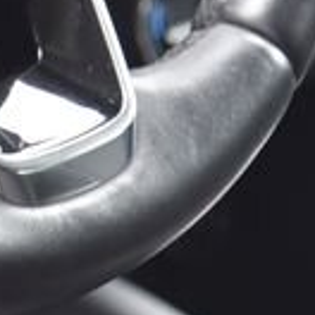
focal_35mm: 562
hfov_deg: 3.1
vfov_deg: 3.1
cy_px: -384
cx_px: -322
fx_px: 5786
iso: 500
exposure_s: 1/40
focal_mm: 85
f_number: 4
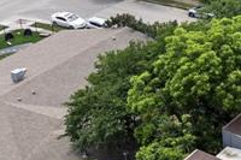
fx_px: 856
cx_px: 358
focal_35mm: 128
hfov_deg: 14.9
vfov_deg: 10.5
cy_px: -40
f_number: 1.7
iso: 160
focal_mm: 6.72
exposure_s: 1/4000
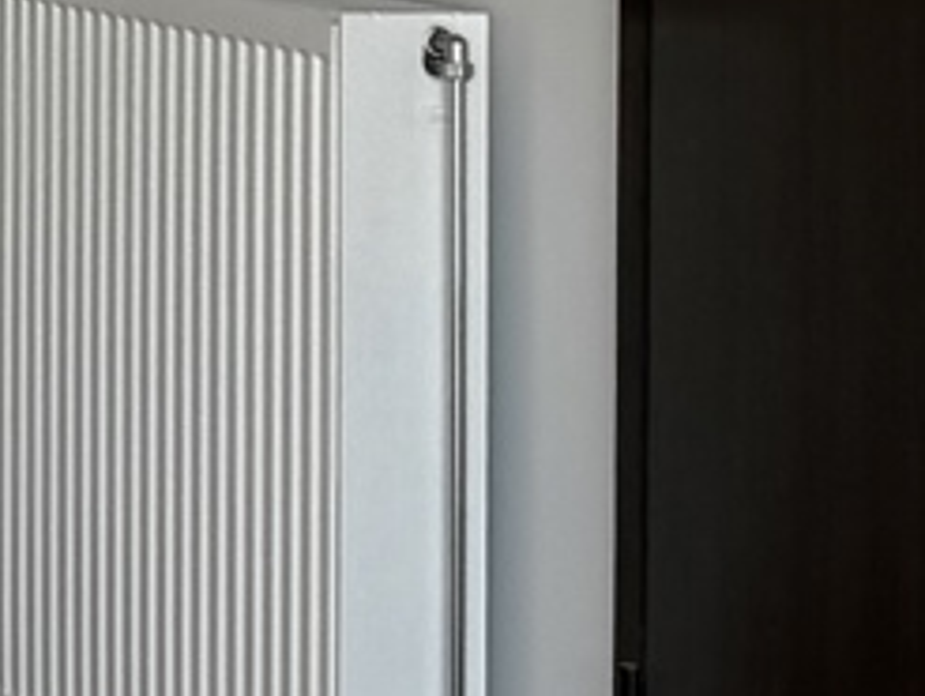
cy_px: -643
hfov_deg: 7.9
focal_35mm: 187
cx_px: -2467
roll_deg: +0.4
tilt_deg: +0.6
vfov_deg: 7.7
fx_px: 5002
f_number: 1.78
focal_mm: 6.76
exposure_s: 1/325
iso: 80
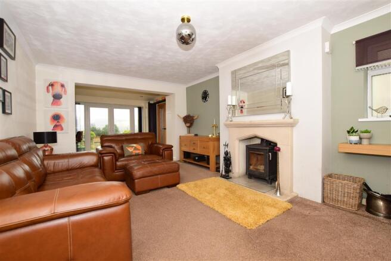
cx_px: 196
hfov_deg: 100.4
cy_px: 130
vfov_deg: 77.3
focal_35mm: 15
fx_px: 163
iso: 400
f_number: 8
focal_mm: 10
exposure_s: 1/125
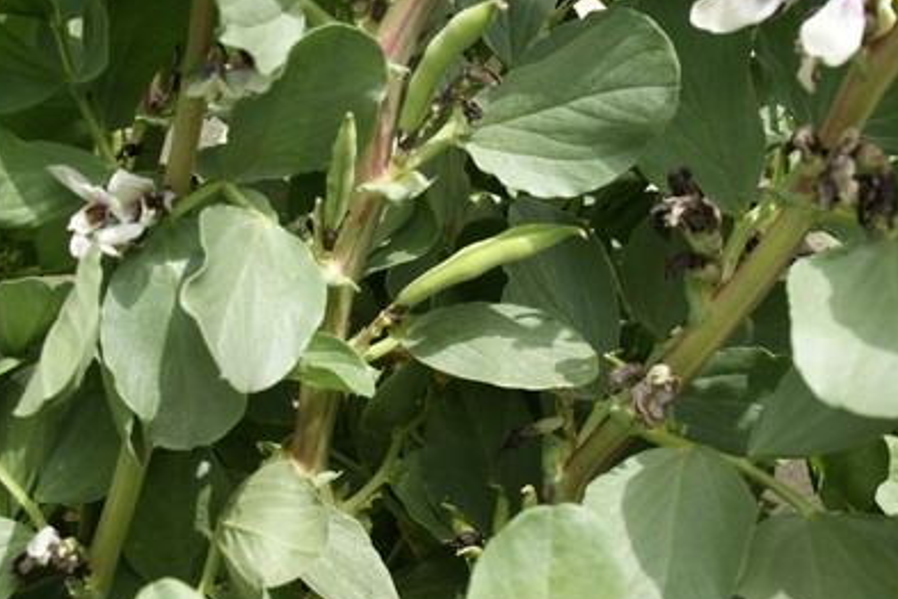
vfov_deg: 28.1
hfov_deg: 41.1
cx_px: 483
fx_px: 1197
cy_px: 278
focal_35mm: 48
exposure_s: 1/80
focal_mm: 28
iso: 100
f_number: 8
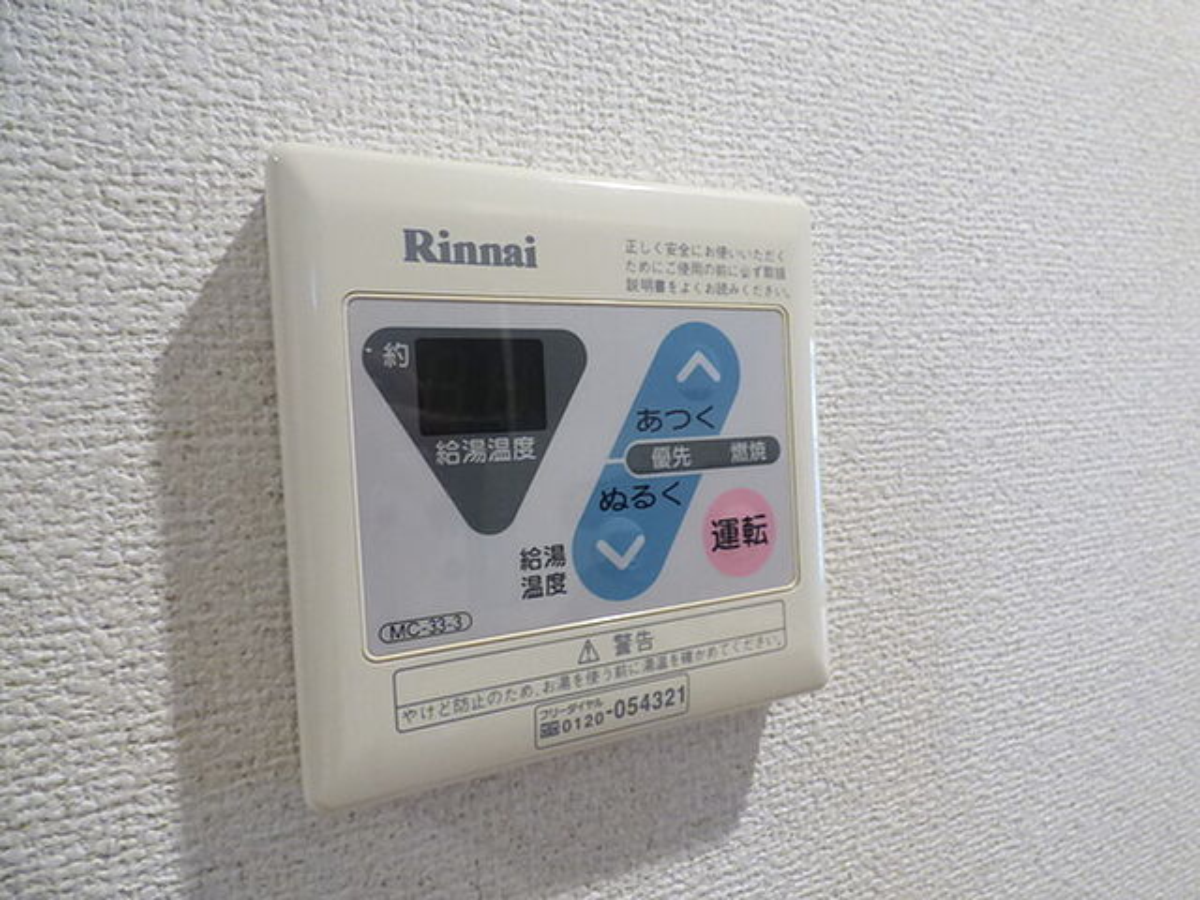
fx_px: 693
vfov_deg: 66.0
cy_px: 450
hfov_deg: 81.7
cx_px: 600
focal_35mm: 20
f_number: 2.8
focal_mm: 3.58
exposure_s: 1/30
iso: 800
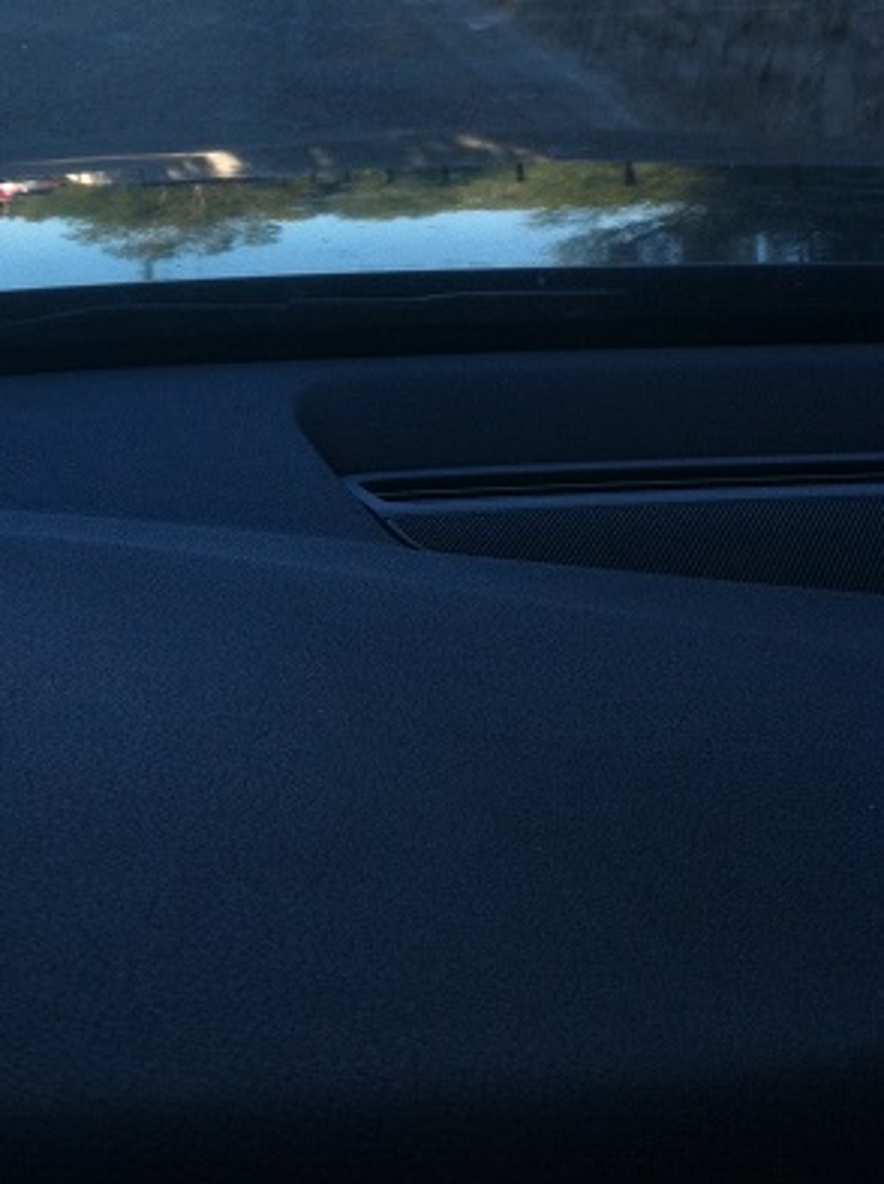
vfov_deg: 26.1
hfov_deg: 20.1
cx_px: 20
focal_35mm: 71
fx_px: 2425
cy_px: 24
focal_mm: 3.85
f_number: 2.8
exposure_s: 1/219
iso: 80
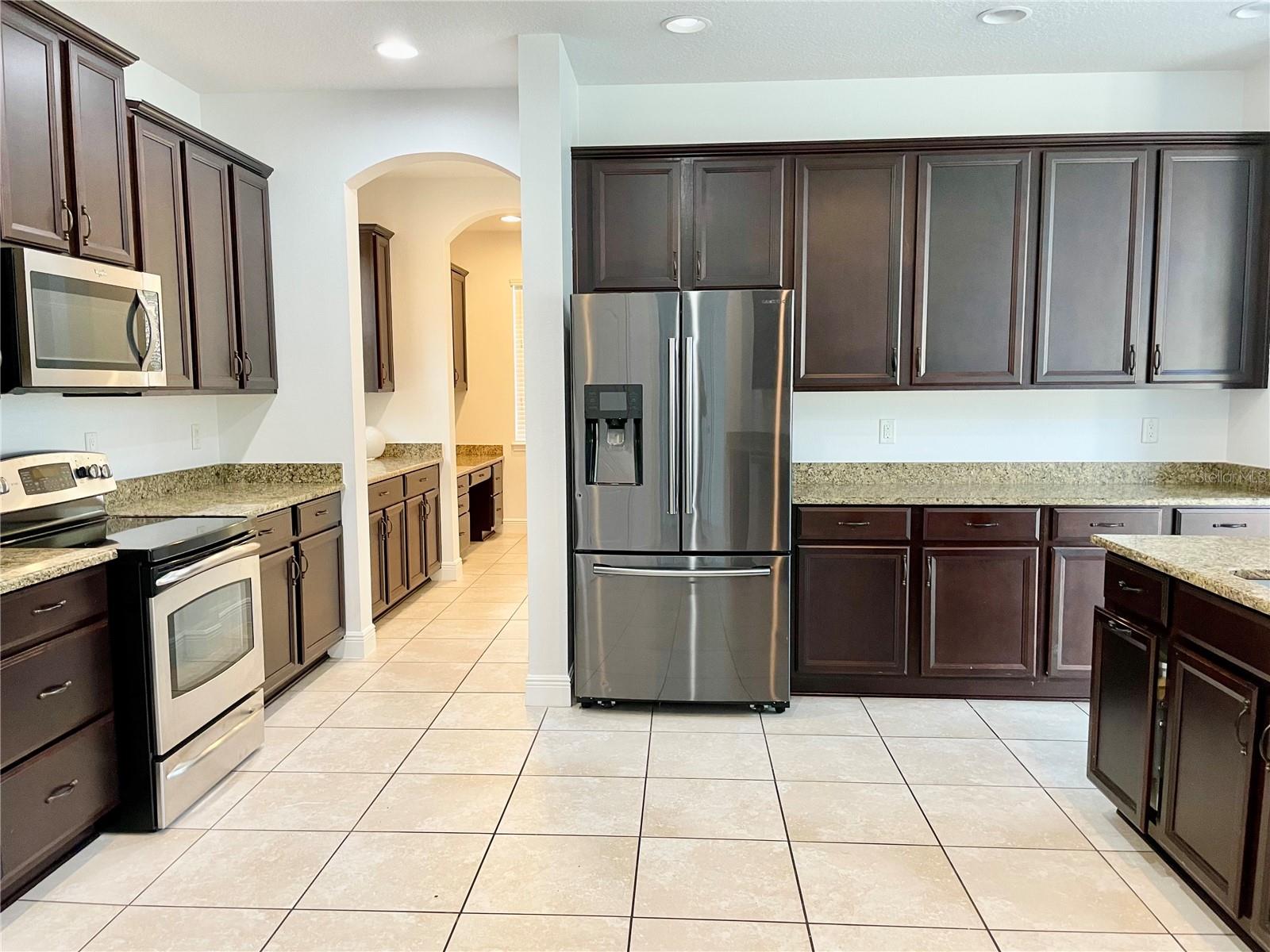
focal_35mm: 26
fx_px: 954
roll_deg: +0.4
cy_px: 476
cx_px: 635
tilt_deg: -6.5
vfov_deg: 53.1
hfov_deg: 67.3
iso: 160
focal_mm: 4.2
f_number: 1.6
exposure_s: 1/60
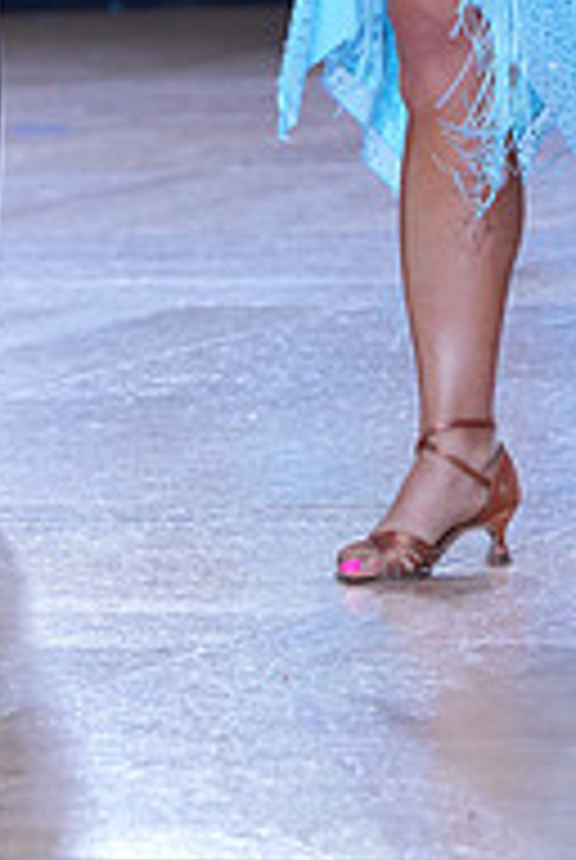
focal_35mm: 373
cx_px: 556
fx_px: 8919
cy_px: -342
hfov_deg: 3.7
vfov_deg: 5.5
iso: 1250
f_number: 5.6
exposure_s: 1/400
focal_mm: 123
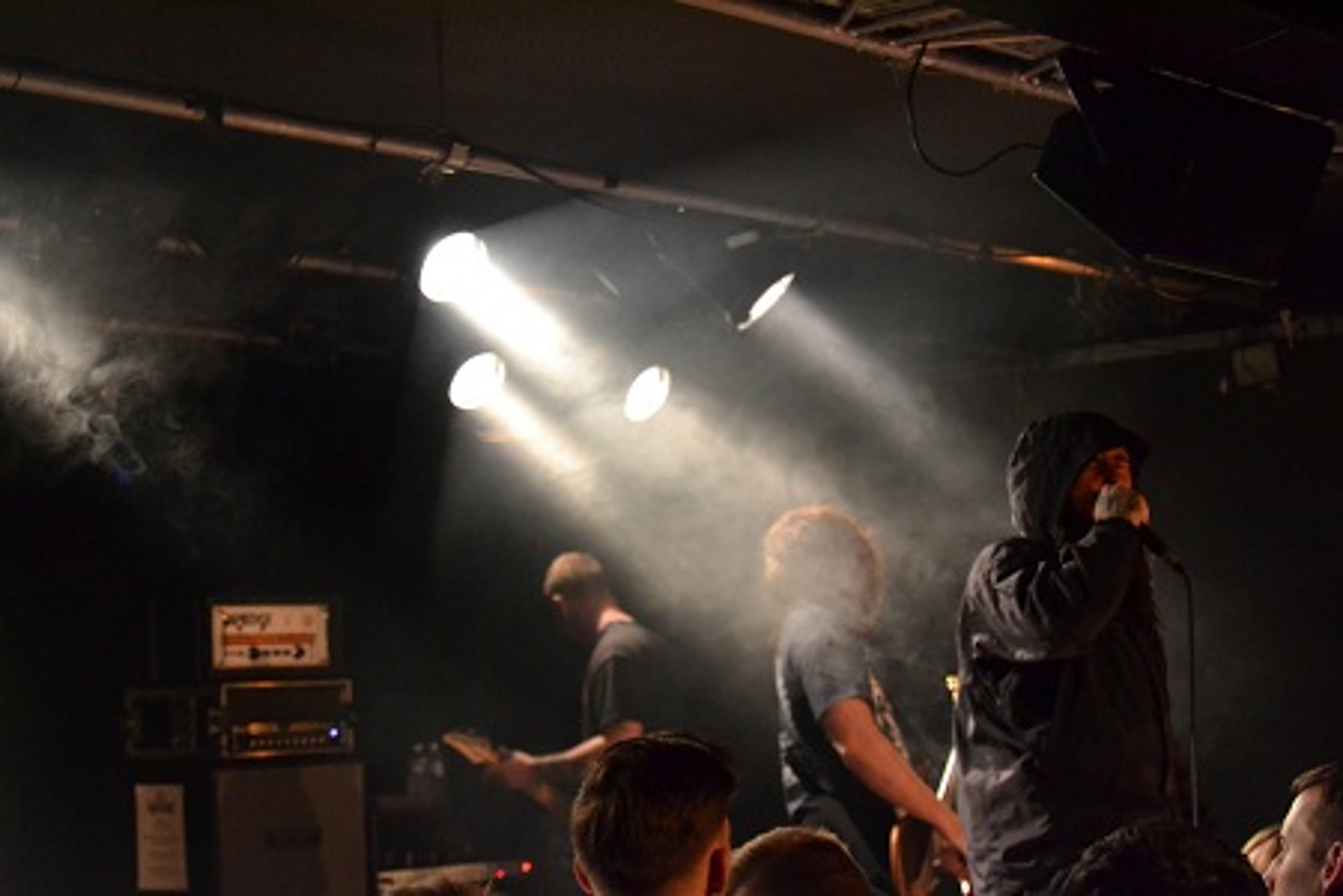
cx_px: 672
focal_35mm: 82
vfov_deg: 16.6
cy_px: 448
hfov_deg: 24.6
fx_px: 3077
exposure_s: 1/60
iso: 3200
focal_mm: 55
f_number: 5.6
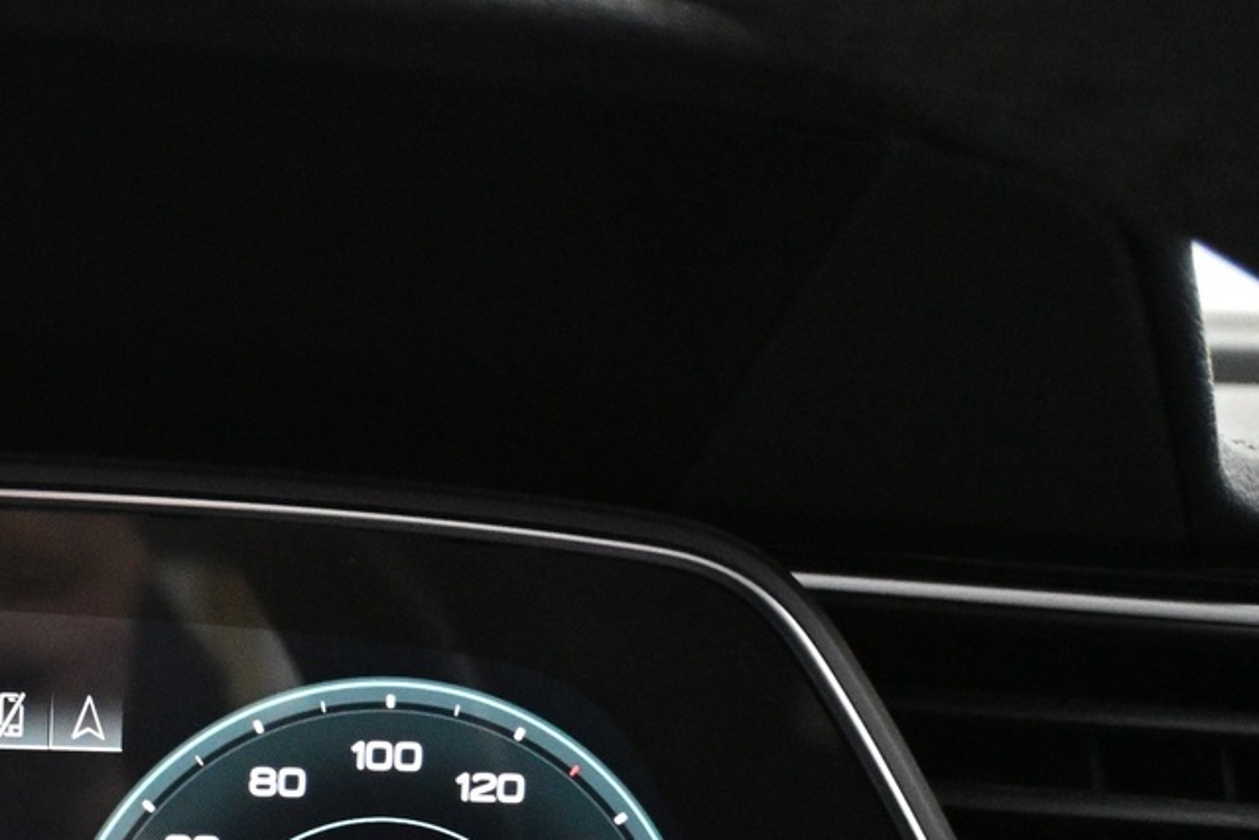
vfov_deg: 17.7
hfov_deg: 24.2
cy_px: 741
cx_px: -244
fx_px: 2658
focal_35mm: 76
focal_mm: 20
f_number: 3.8
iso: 4000
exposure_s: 1/40
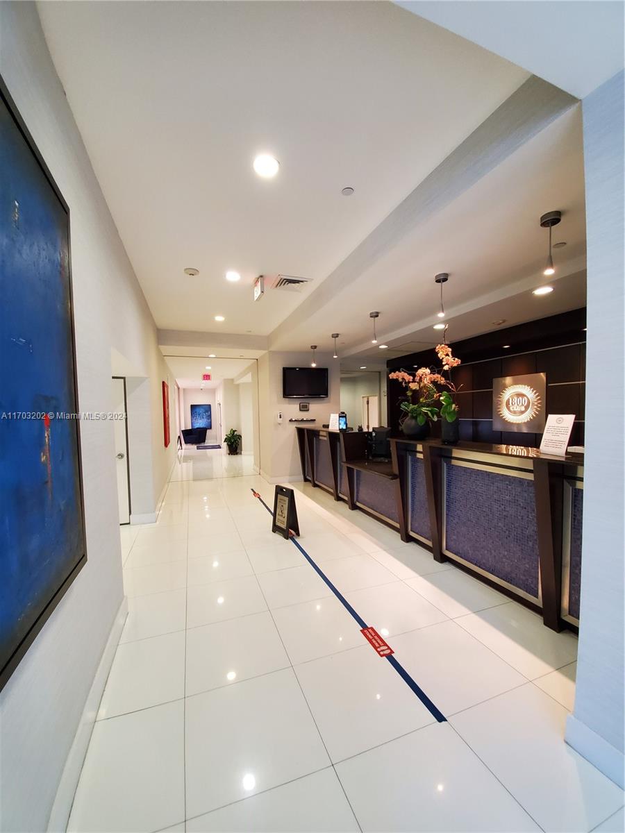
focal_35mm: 13
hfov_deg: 89.9
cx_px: 312
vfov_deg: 106.2
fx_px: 313
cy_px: 416
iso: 400
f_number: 2.2
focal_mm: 1.8
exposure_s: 1/39
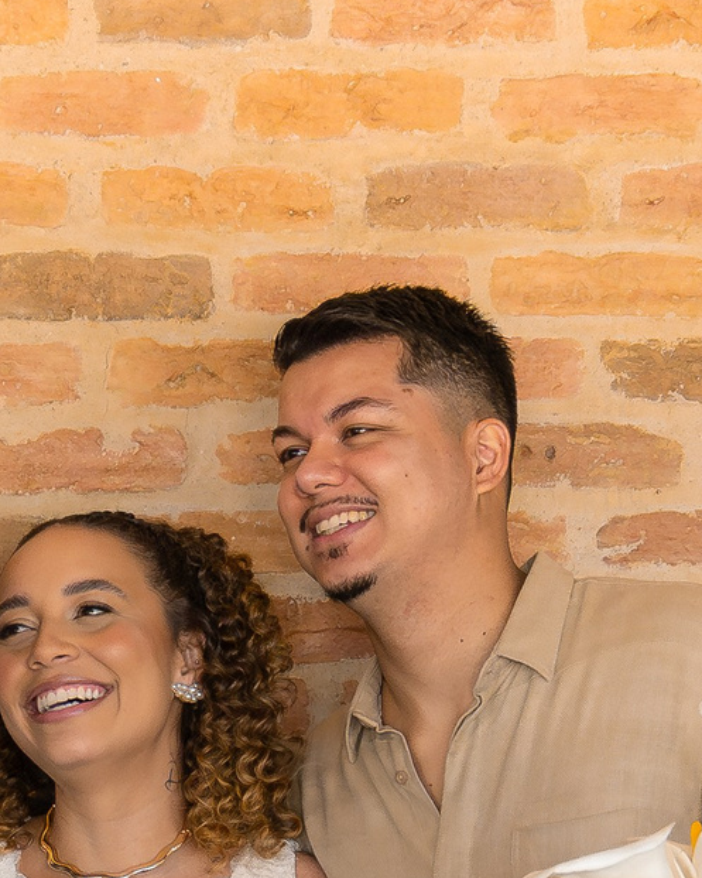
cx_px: 143
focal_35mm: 131
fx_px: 3401
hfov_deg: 11.7
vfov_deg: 14.3
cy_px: 987
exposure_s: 1/160
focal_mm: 21
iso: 1000
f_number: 4
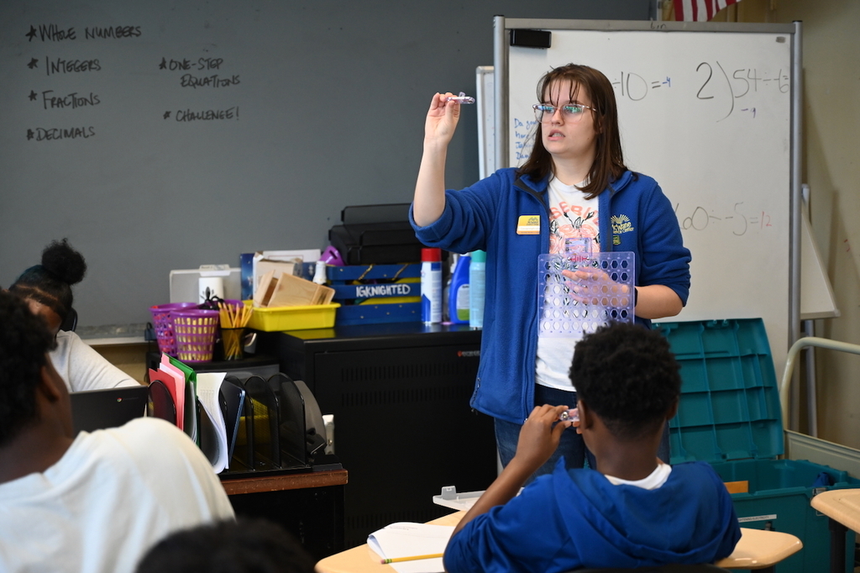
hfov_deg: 28.9
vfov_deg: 19.4
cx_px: 430
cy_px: 286
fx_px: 1672
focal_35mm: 70
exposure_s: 1/250
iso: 2200
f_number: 4
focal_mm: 70
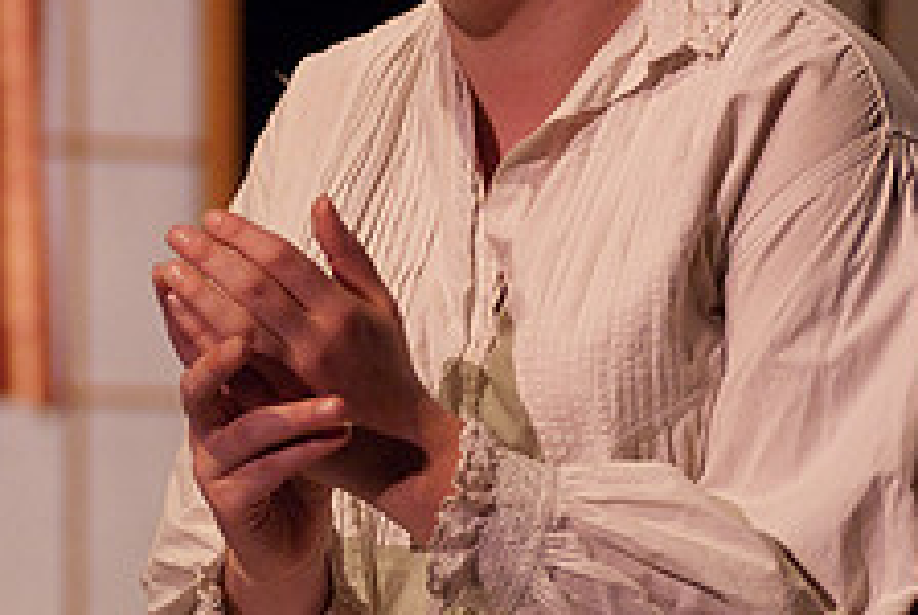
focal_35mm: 389
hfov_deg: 5.3
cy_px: -33
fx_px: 9932
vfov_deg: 3.5
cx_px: 221
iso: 1000
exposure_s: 1/80
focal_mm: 100
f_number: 2.8
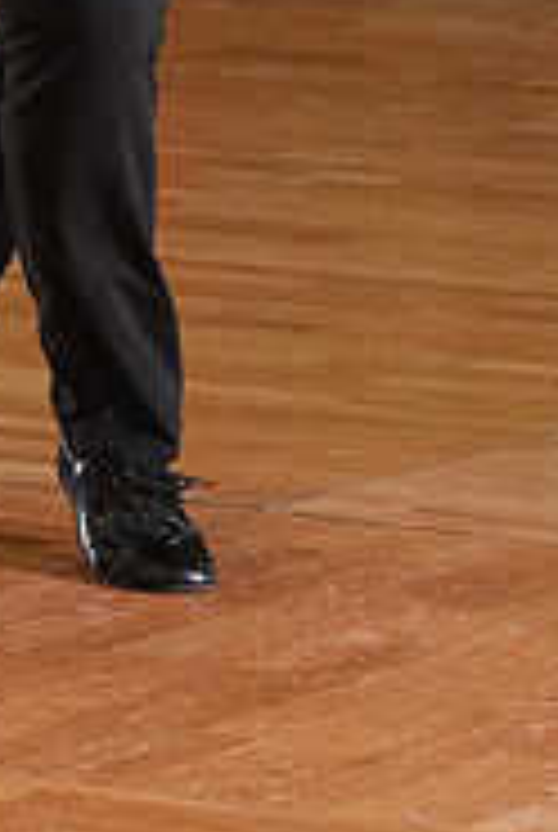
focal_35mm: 388
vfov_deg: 5.3
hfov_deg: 3.5
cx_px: -205
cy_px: -342
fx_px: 8987
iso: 3200
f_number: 5.6
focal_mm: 124
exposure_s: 1/200
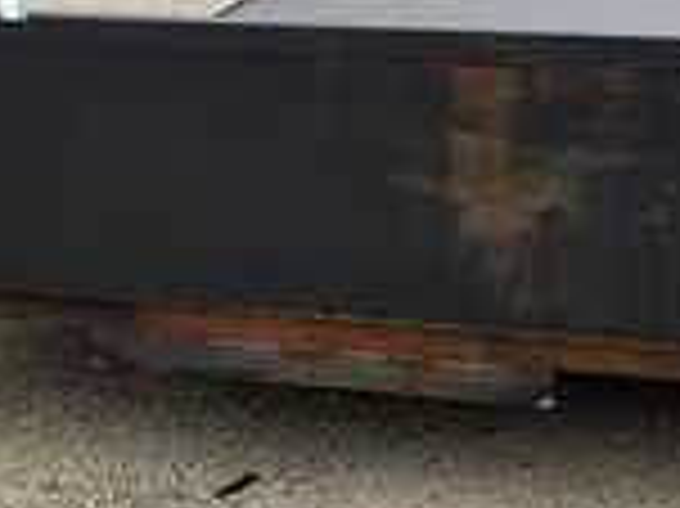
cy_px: 130
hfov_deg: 25.3
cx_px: 387
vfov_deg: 19.0
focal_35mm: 77
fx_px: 1511
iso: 25
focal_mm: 3
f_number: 1.8
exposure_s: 1/253
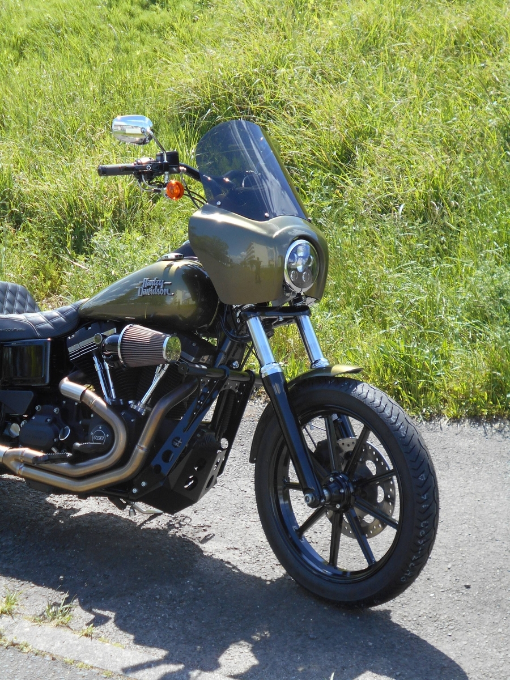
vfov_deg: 38.2
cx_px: 255
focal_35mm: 50
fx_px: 982
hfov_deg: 29.1
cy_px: 340
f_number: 4.5
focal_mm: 8.8
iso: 80
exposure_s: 1/250
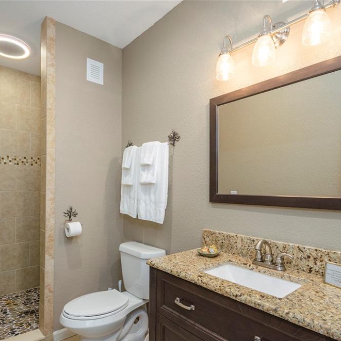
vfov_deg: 70.5
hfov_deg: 70.1
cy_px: 174
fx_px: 241
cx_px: 147
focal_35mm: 22
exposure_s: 1/60
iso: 500
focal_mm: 11
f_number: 7.1
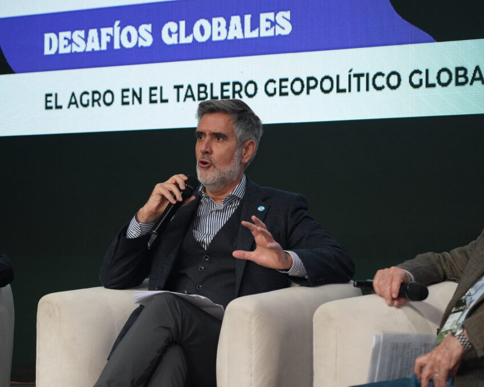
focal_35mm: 119
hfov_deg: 16.2
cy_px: 194
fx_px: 1704
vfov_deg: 13.0
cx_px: 260
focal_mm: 105
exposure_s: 1/125
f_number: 4
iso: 1250
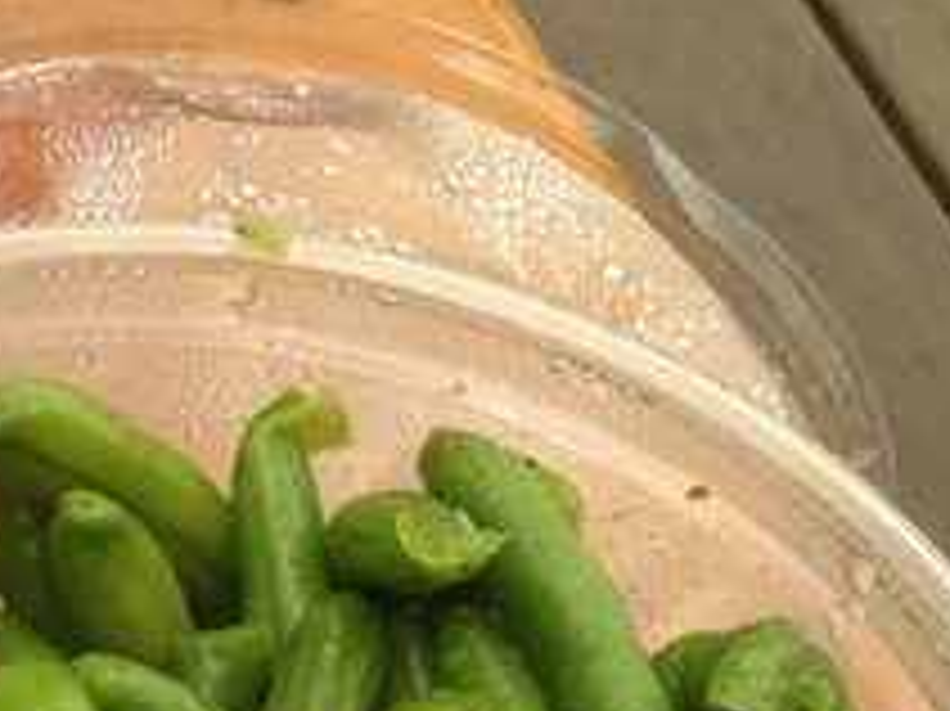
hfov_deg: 10.1
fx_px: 4663
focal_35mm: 170
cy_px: 1494
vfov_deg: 8.2
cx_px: -1333
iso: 50
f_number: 2.4
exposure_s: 1/708
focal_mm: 4.28
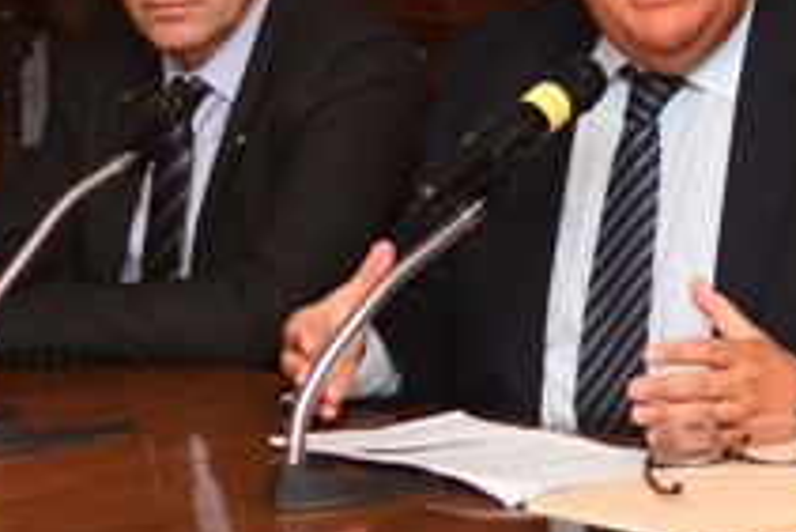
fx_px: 4027
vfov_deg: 7.5
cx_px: 668
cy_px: -9
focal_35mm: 182
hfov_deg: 11.2
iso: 500
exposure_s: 1/125
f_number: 2.8
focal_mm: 32
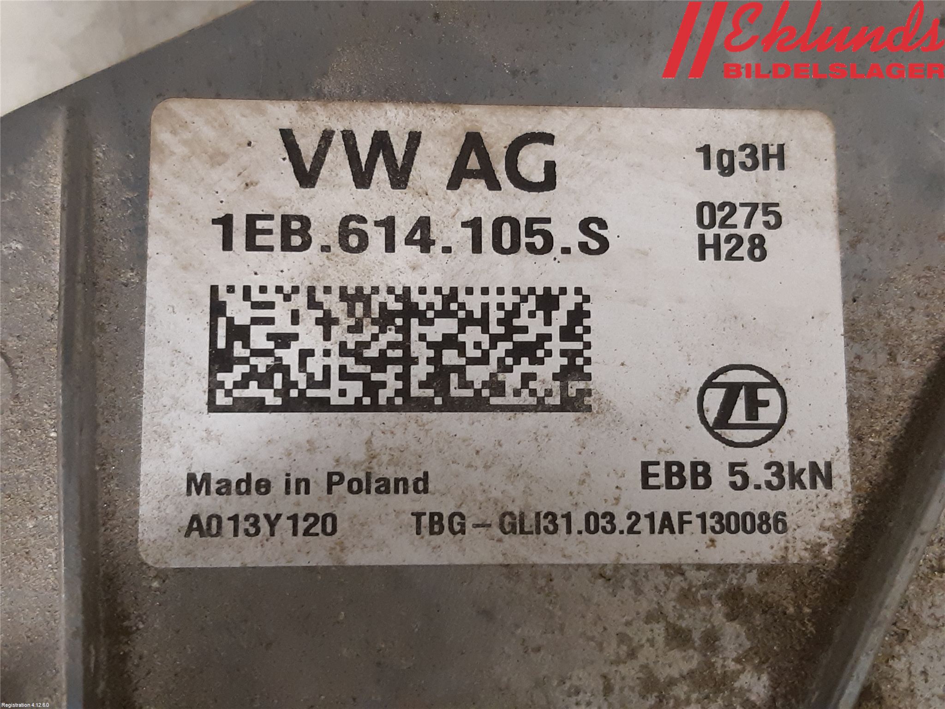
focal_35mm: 26
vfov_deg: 53.1
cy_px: 354
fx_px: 710
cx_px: 472
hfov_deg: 67.3
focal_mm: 3.93
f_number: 1.7
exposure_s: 1/50
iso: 200
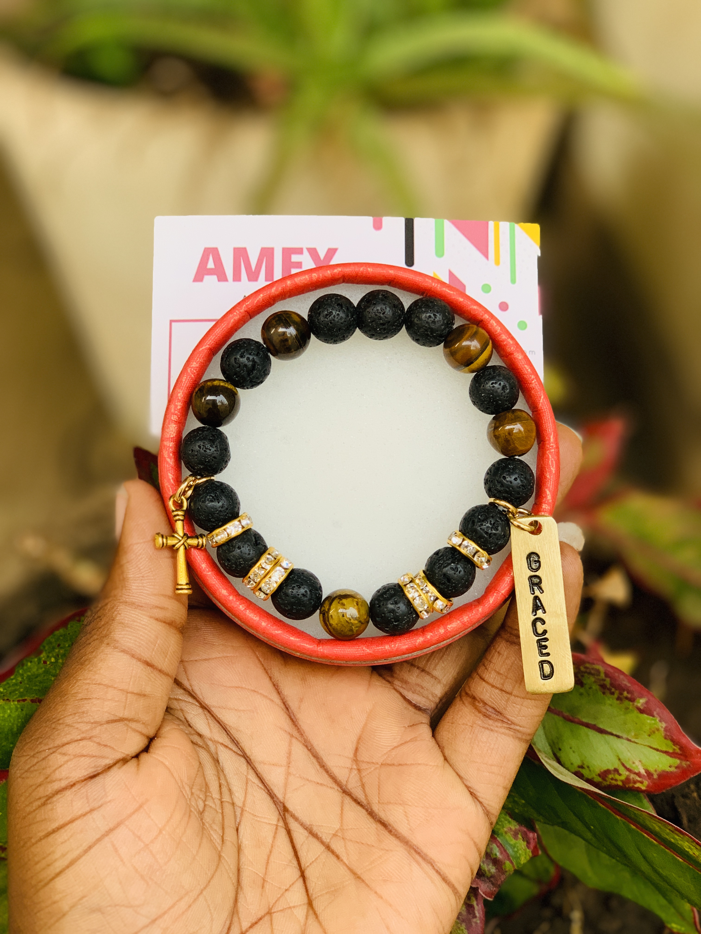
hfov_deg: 28.0
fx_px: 1404
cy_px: 467
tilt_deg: -33.1
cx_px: 350
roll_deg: -2.9
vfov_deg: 36.8
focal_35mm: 52
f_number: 2.4
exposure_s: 1/122
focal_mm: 6
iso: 80
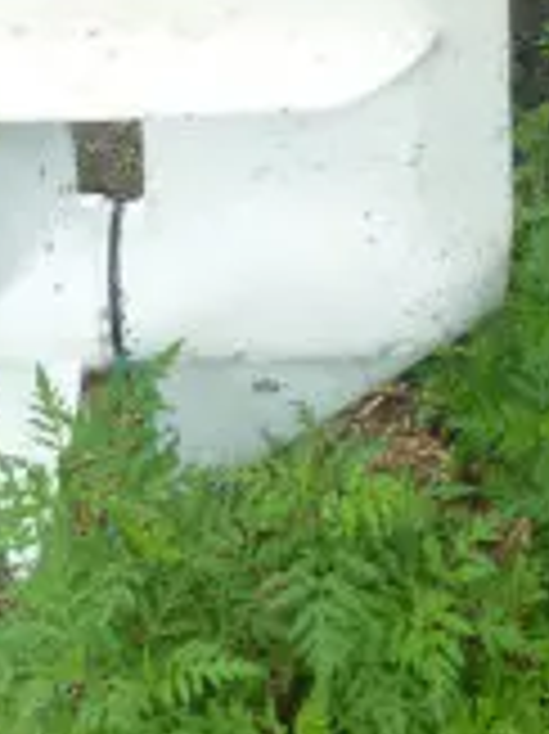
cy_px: -257
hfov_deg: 12.3
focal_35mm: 118
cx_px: 630
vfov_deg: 15.8
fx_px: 2499
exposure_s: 1/125
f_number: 3.3
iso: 100
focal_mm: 4.3
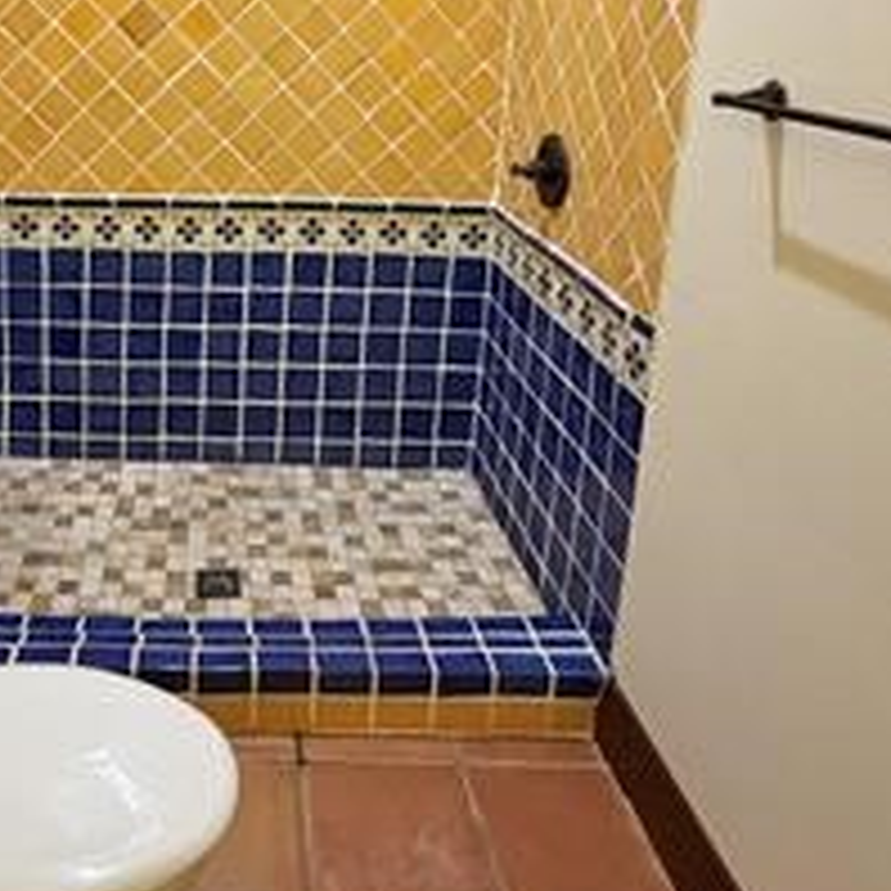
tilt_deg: -10.8
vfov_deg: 50.5
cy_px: 166
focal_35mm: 30
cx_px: 220
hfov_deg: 51.7
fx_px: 874
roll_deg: -2.0
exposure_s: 1/60
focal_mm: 2.22
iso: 320
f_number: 2.2
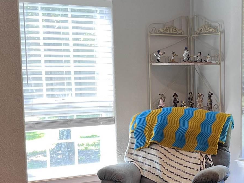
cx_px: 211
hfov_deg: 21.6
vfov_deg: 16.3
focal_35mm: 89
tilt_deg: -10.6
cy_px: 180
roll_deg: +0.5
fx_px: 627
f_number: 1.6
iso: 80
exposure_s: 1/60
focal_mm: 5.1
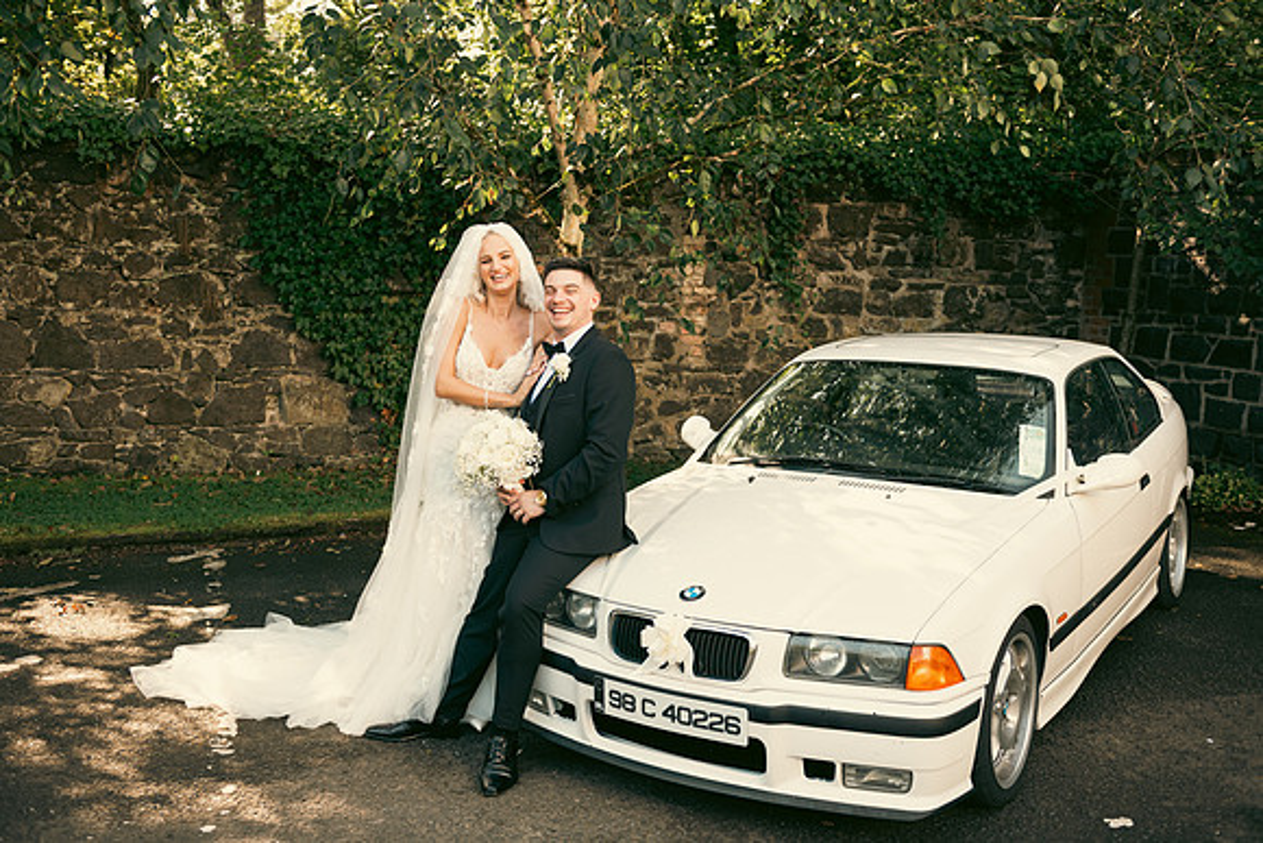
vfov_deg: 36.9
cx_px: 632
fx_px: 1263
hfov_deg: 53.1
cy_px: 422
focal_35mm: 36
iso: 160
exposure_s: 1/200
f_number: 3.5
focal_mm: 36
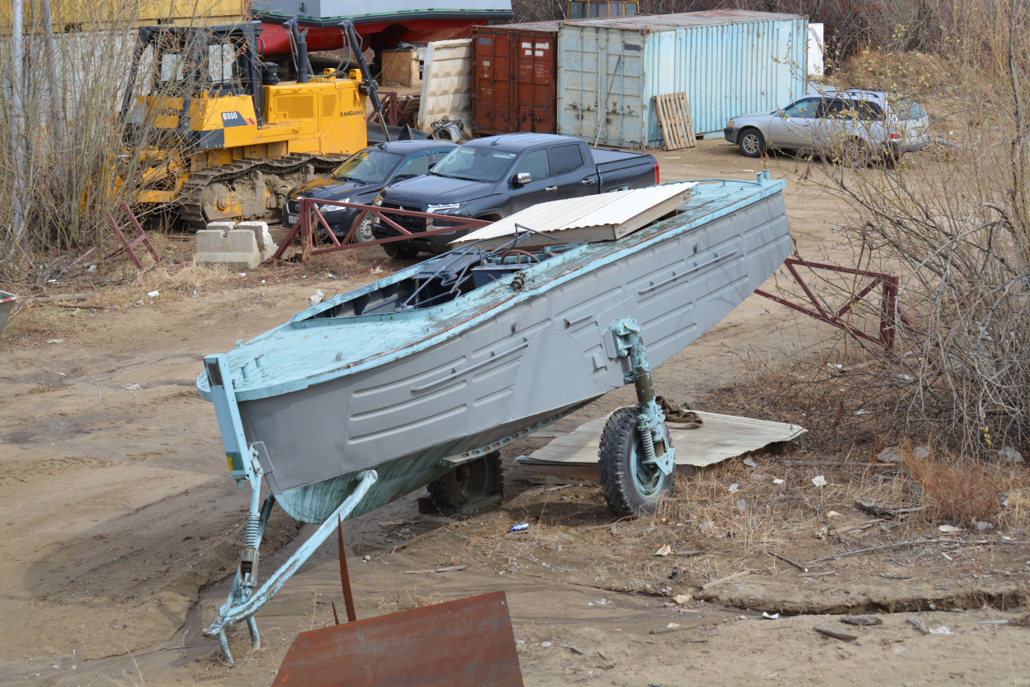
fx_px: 2146
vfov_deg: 18.2
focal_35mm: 75
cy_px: 344
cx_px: 515
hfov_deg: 27.0
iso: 110
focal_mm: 50
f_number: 8
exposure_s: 1/250
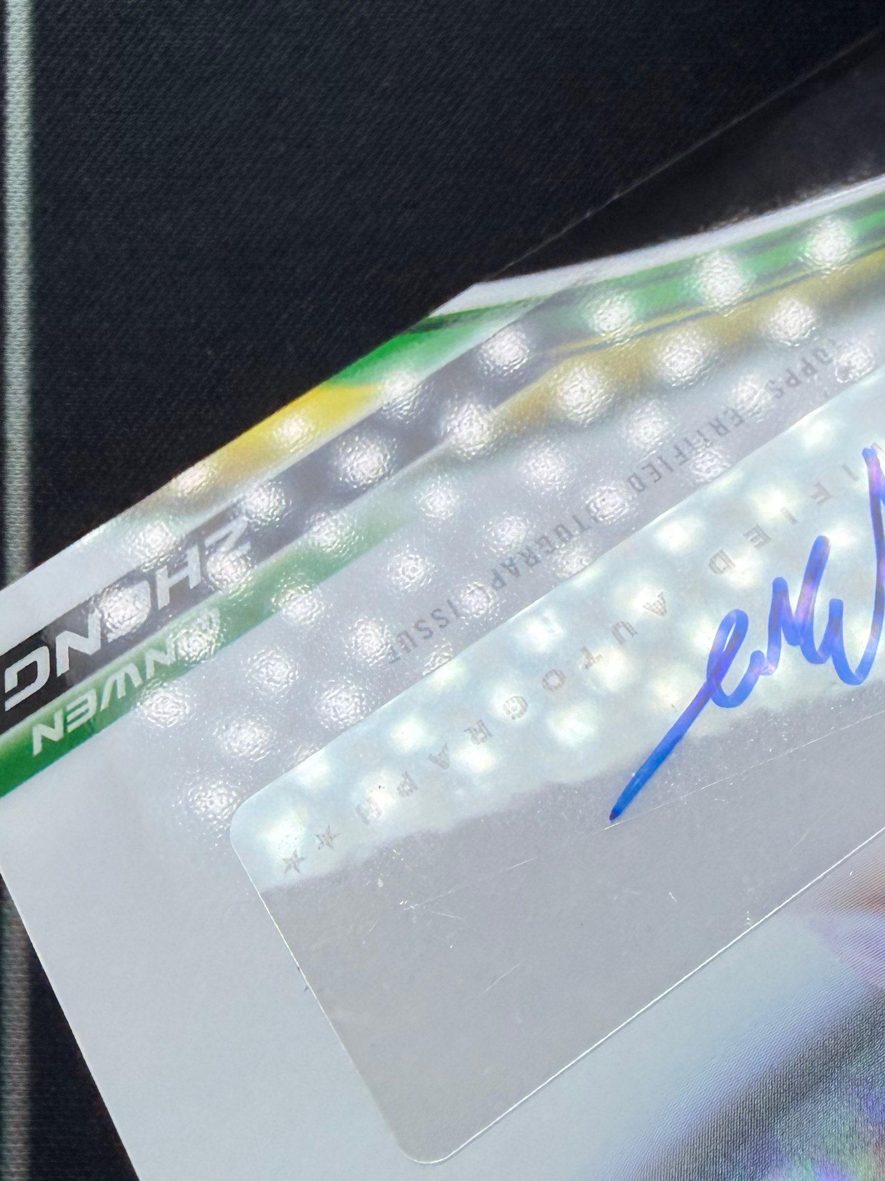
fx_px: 1602
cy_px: 751
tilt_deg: -89.1
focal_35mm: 47
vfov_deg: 40.1
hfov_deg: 30.4
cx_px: 649
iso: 32
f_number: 2.2
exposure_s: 1/777
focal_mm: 2.22
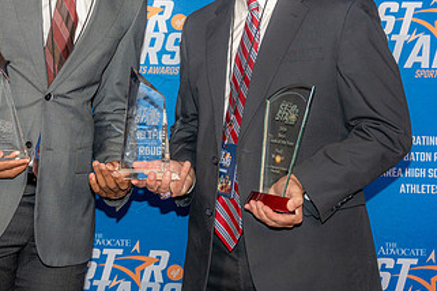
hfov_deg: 23.8
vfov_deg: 16.0
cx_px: 152
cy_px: 54
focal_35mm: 85
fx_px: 1032
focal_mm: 47
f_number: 3.5
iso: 320
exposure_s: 1/160
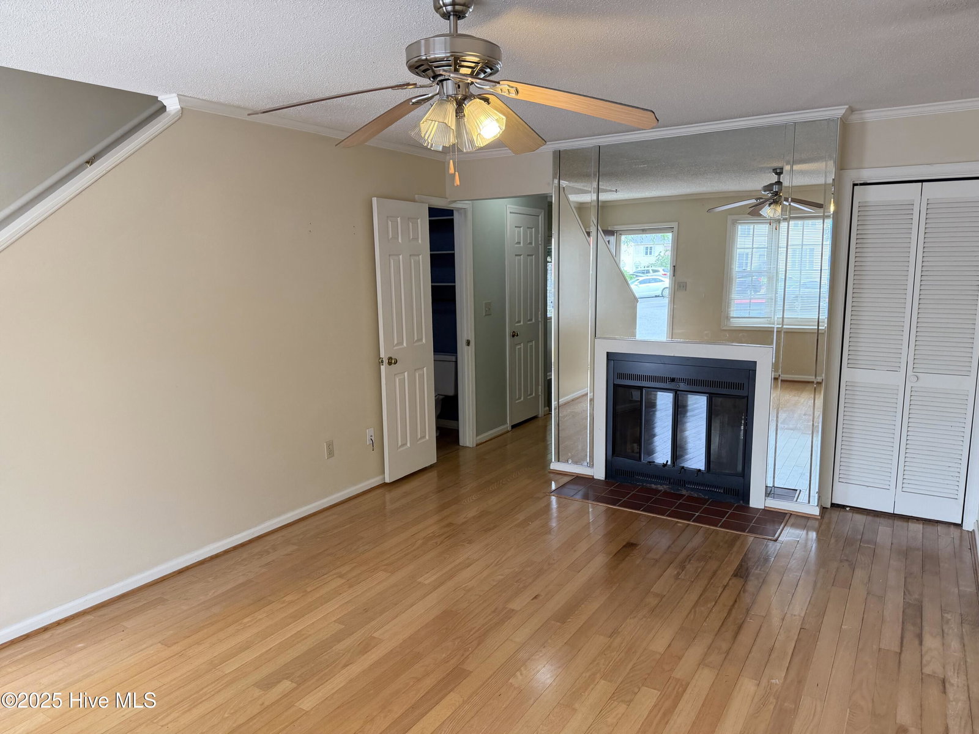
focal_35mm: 24
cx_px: 490
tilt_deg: -8.6
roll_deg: +1.2
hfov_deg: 71.6
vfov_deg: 56.8
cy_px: 367
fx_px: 679
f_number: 1.78
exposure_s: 1/231
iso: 200
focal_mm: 6.76
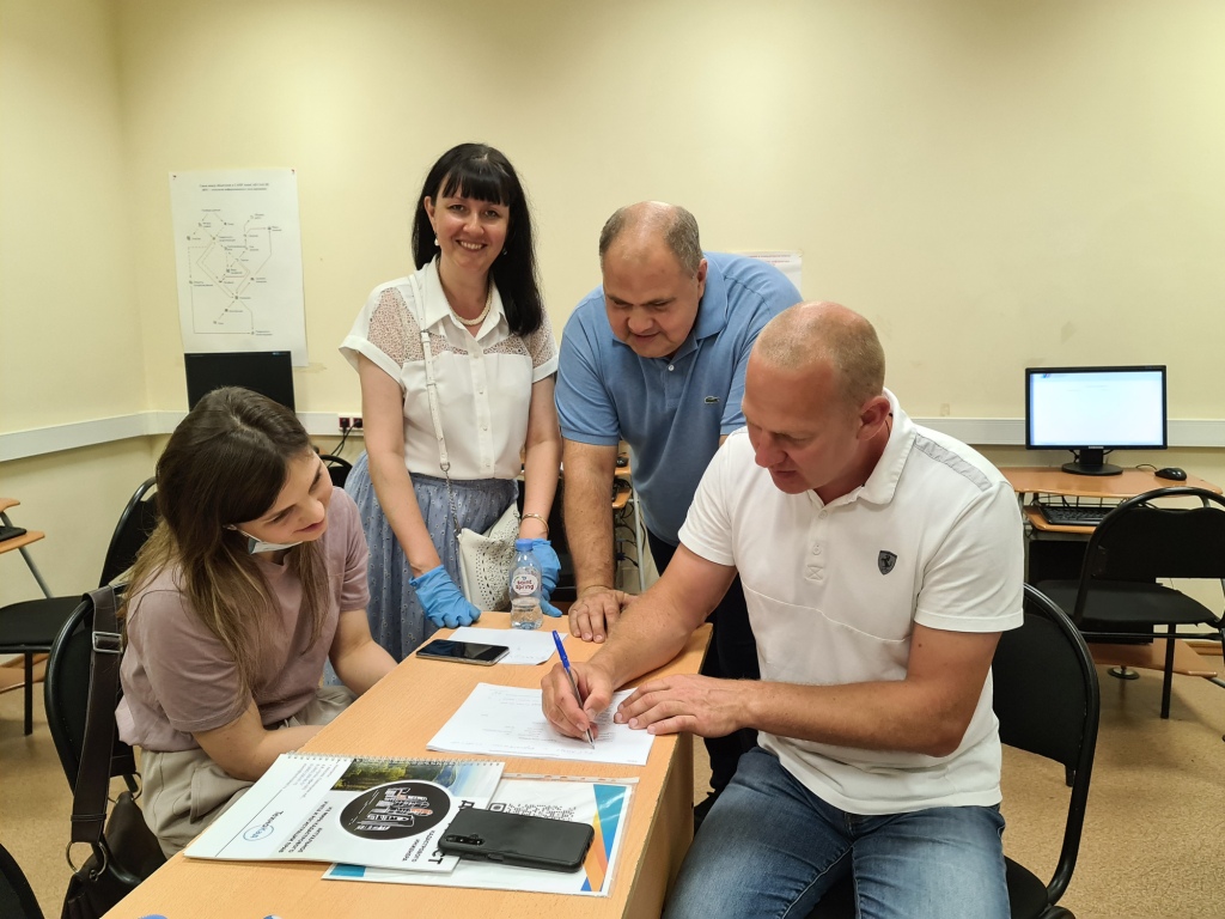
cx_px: 612
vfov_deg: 54.9
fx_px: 885
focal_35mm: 25
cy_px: 460
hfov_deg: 69.4
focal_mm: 7
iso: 320
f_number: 1.8
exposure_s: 1/100
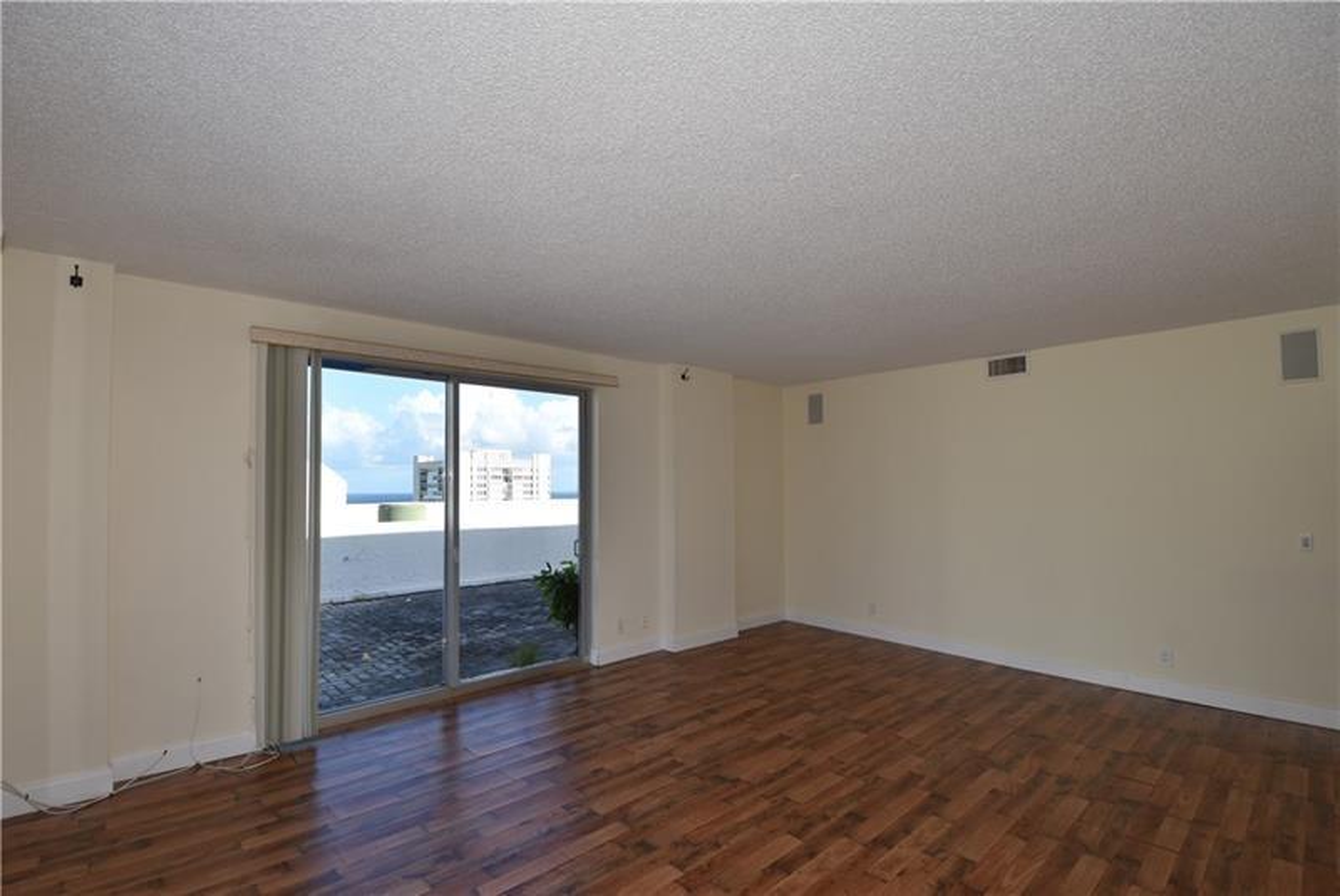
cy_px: 448
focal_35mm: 15
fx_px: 559
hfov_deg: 100.3
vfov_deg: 77.4
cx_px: 670
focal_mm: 10
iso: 100
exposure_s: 1/100
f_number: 5
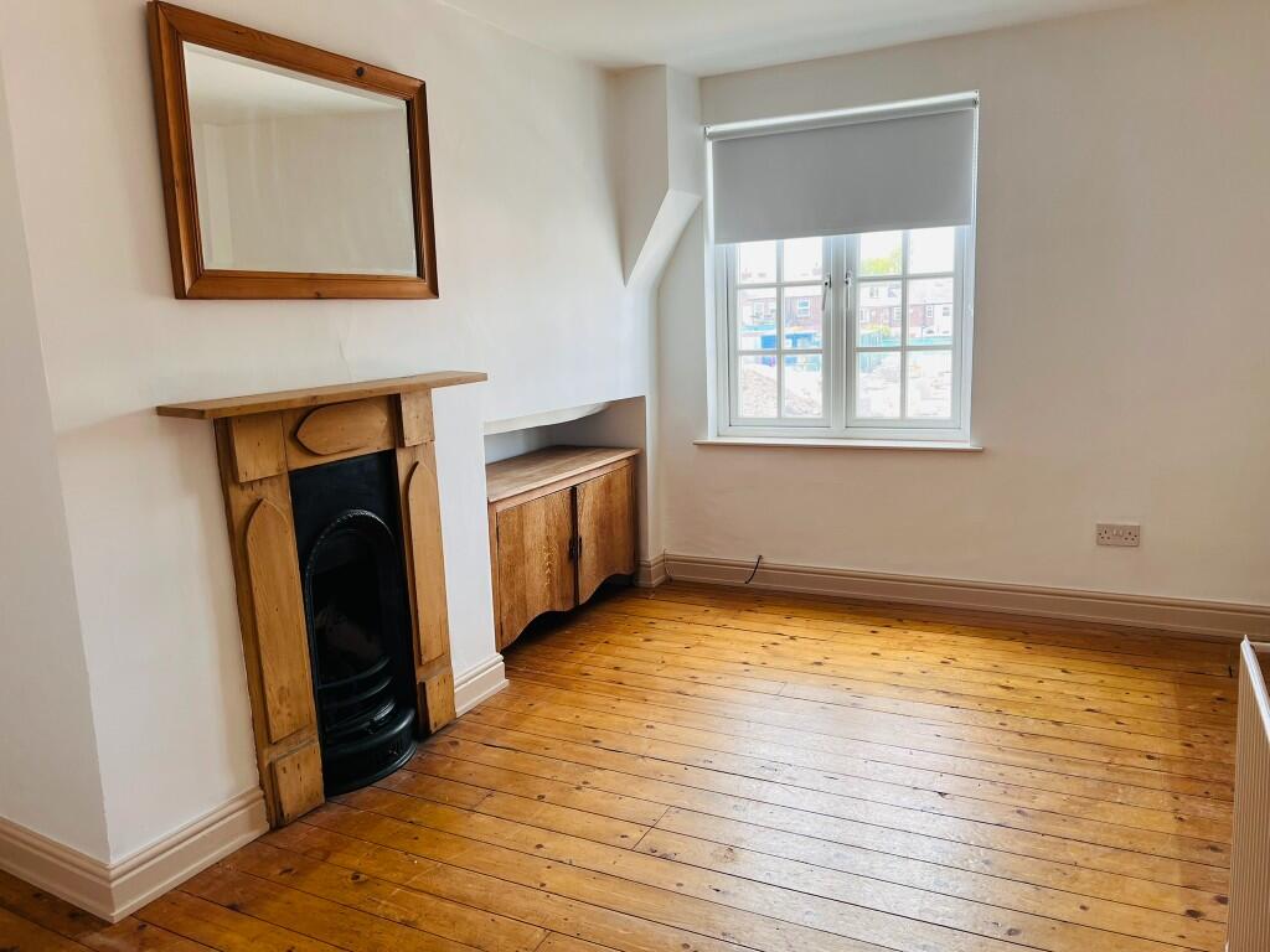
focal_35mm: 26
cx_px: 635
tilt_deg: -11.1
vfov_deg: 53.1
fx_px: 954
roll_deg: +2.8
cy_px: 476
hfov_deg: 67.3
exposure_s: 1/121
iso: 50
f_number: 1.5
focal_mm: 5.7
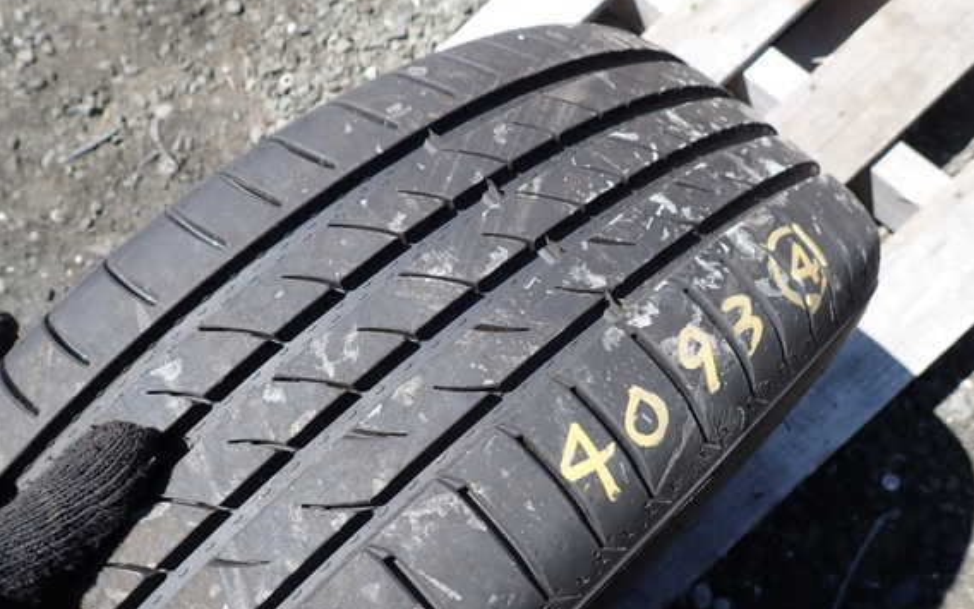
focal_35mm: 28
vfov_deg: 44.5
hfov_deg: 66.5
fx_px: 743
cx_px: 473
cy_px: 316
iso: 100
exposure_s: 1/640
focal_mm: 4.5
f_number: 2.8
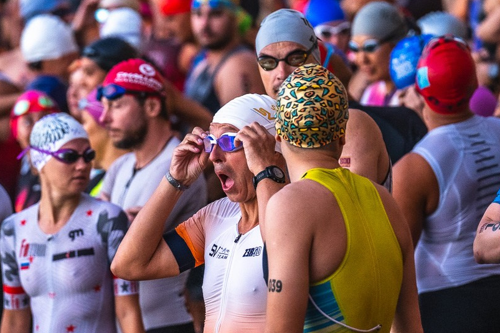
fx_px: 6637
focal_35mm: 478
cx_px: 213
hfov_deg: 4.3
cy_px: 255
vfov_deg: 2.9
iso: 2000
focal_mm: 200
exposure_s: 1/640
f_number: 4
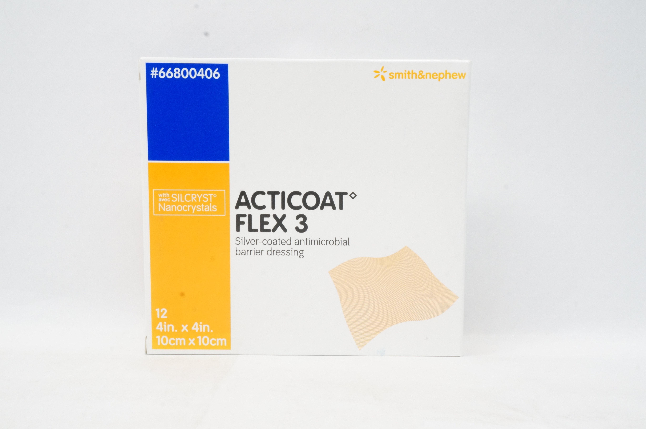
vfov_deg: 28.0
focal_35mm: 48
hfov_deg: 41.2
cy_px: 214
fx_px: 860
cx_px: 323
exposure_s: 1/13
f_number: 18
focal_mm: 32
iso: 1600
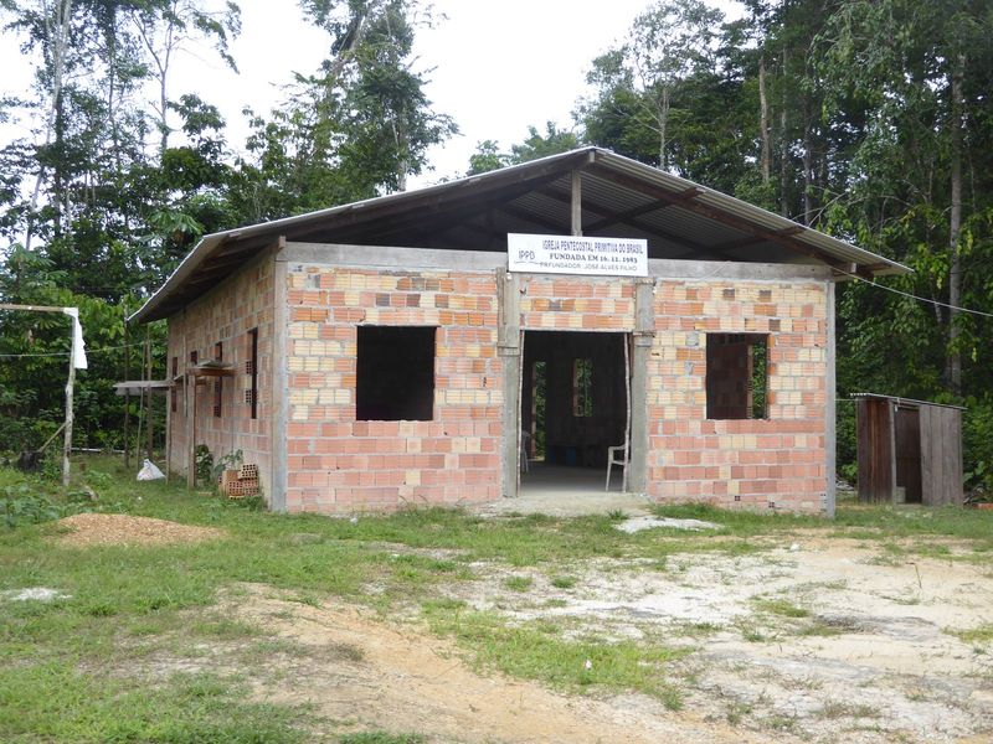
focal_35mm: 49
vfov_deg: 29.7
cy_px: 372
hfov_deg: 38.9
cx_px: 496
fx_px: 1406
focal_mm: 8.4
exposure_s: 1/250
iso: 80
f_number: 4
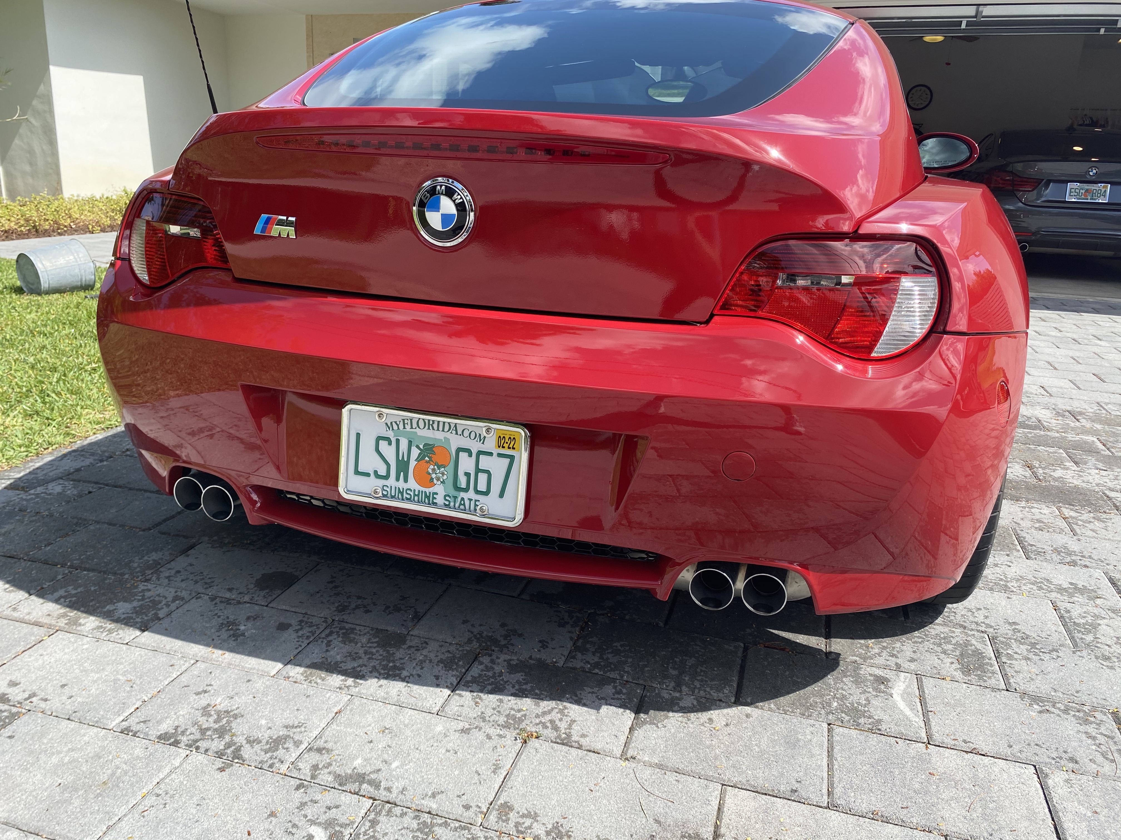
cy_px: 420
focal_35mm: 26
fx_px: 842
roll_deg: -2.4
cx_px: 560
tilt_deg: -17.2
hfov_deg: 67.3
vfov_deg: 53.1
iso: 32
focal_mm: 4.25
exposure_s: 1/1412
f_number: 1.8
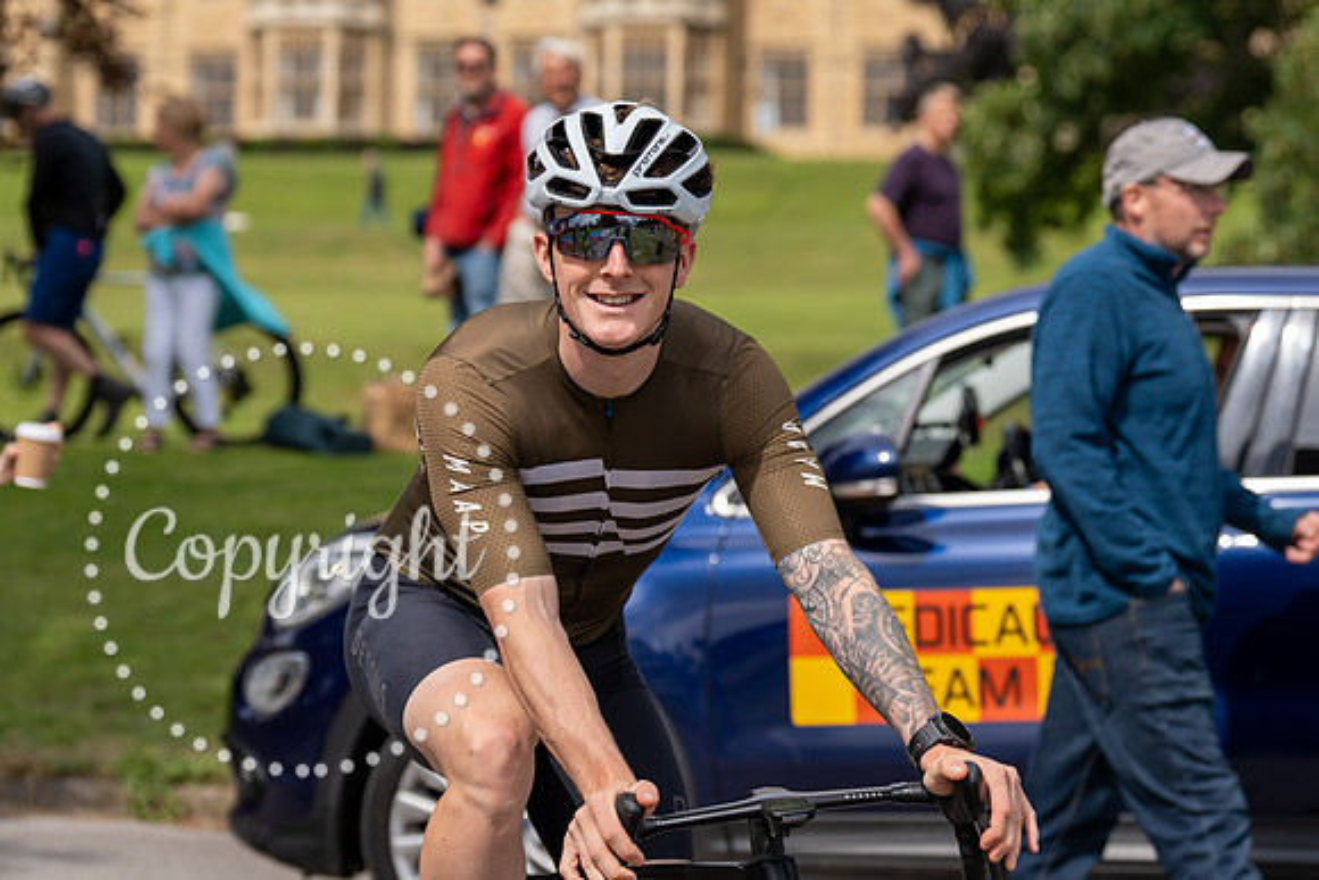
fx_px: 3682
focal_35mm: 100
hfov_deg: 20.3
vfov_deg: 13.6
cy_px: 342
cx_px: 733
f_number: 3.5
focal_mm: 82
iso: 100
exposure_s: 1/800
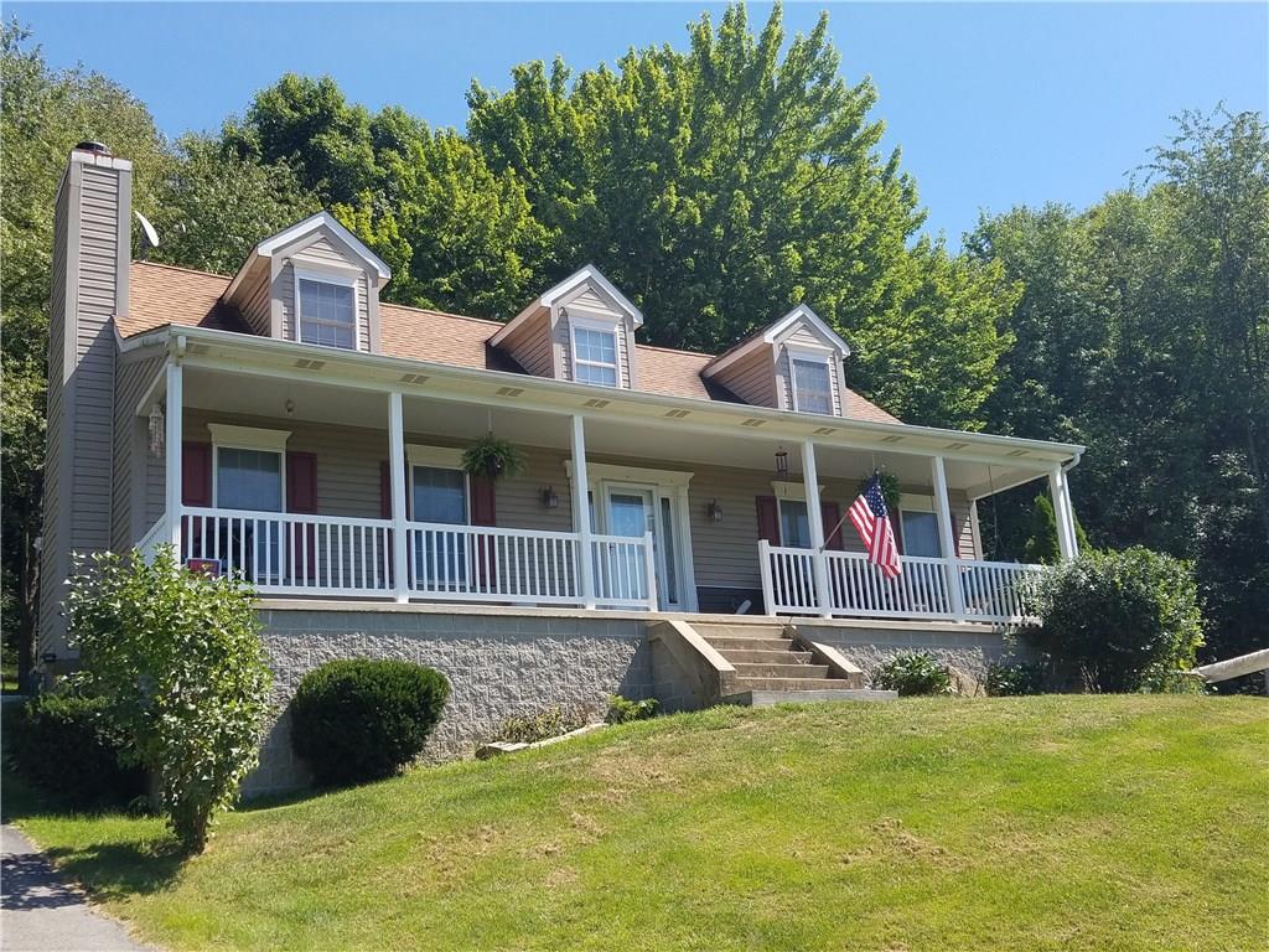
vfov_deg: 53.1
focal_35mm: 26
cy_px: 476
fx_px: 953
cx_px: 634
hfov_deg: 67.3
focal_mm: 4.2
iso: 50
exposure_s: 1/1448
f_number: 1.7
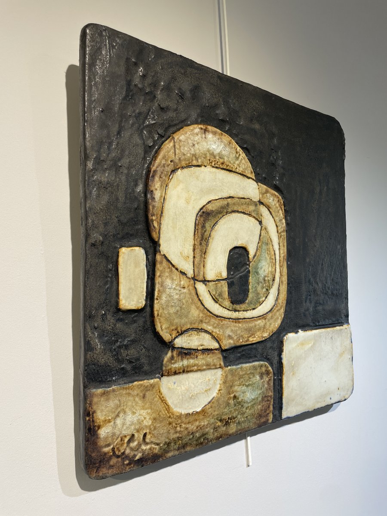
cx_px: 194
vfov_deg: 67.3
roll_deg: +2.9
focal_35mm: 26
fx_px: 388
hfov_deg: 53.1
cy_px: 258
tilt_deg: +6.8
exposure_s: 1/119
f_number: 1.6
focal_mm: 4.2
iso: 32
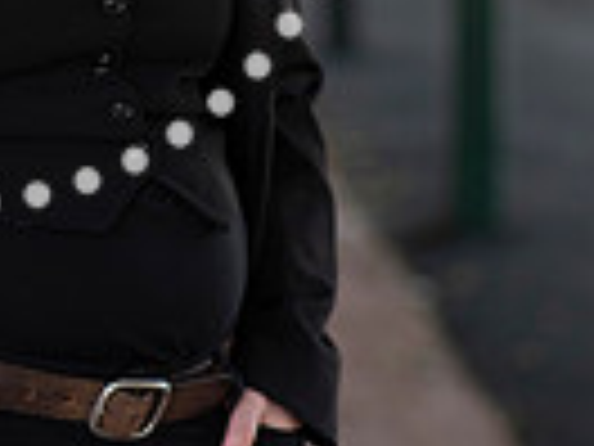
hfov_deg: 7.1
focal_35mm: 279
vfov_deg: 5.3
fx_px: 4788
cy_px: -45
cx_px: -50
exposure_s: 1/320
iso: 200
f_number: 2.5
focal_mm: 85
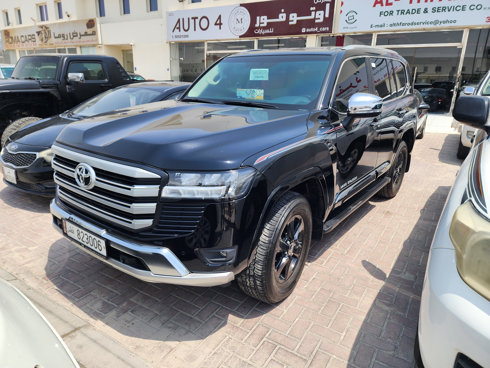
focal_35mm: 23
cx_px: 245
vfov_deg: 58.9
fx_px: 326
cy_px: 184
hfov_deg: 73.9
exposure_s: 1/803
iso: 12
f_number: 1.8
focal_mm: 6.4
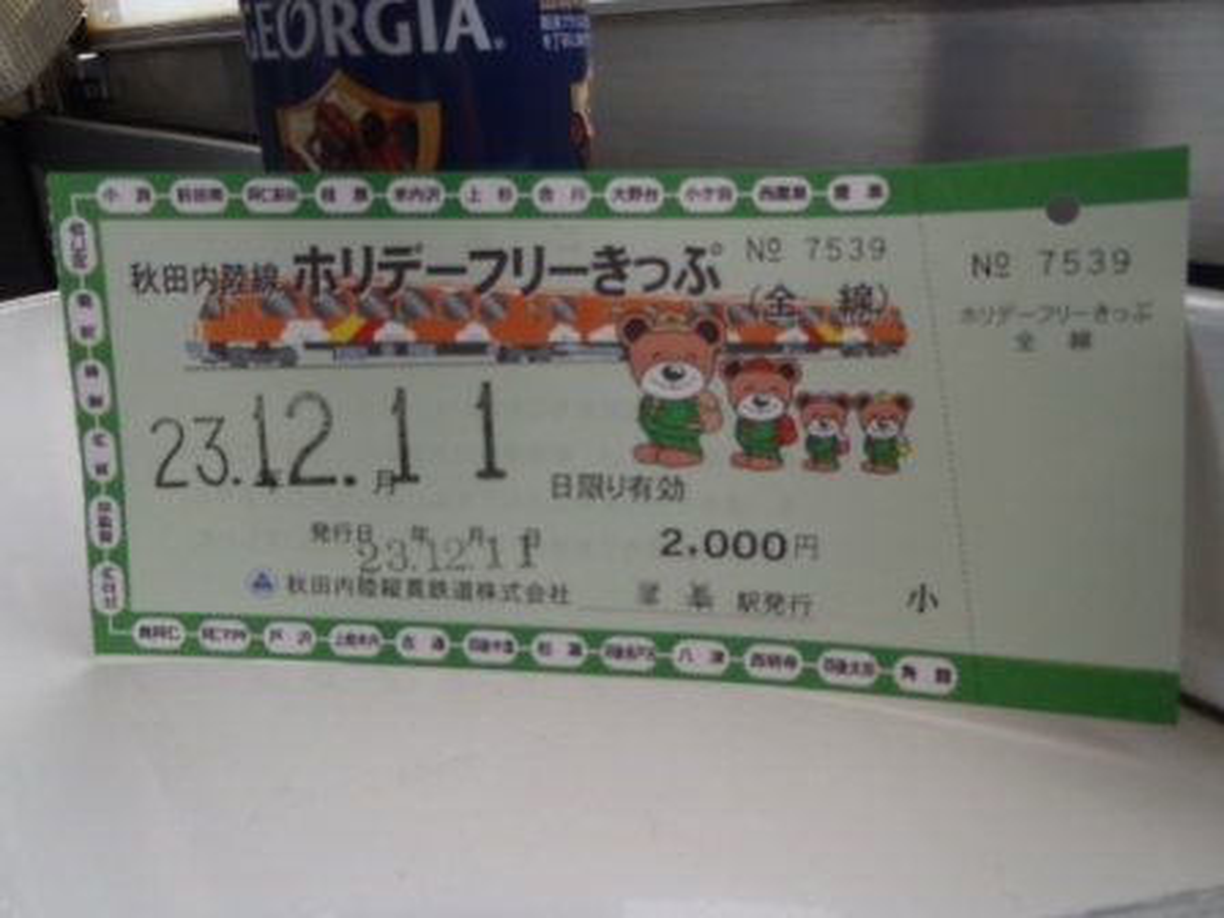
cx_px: 612
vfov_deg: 49.7
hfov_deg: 63.4
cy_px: 459
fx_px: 990
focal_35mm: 28
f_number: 3.9
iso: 80
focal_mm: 5
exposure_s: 1/80
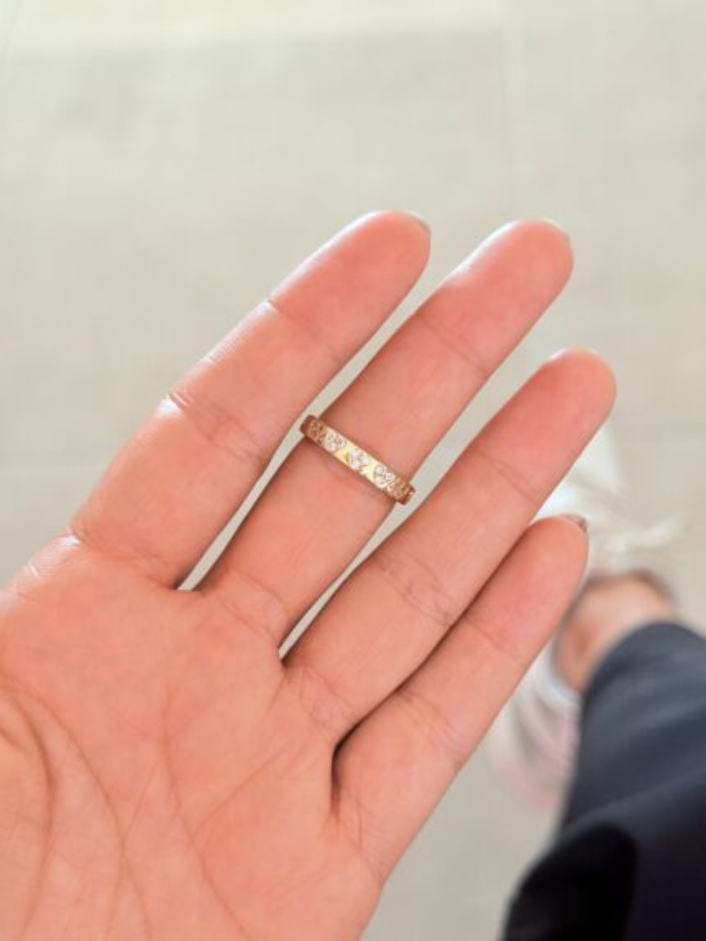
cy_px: 470
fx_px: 1305
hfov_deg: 30.3
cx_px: 353
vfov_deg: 39.6
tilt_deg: -53.2
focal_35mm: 48
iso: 200
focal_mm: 6.76
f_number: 1.78
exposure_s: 1/60
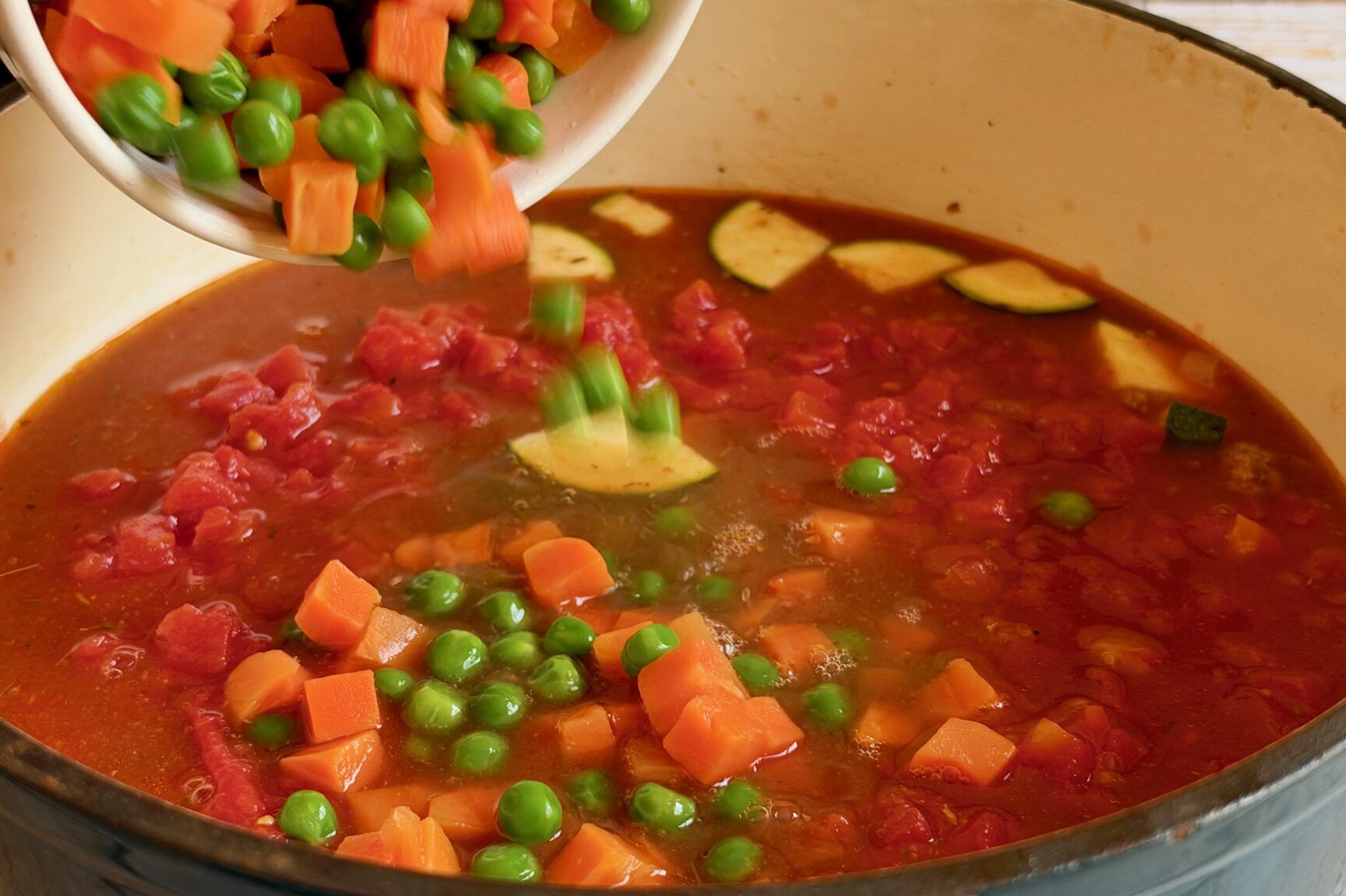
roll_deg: -0.7
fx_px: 1794
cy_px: 399
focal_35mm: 48
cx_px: 637
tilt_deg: -34.8
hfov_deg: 41.1
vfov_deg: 28.0
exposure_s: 1/121
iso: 250
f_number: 1.8
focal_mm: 6.93
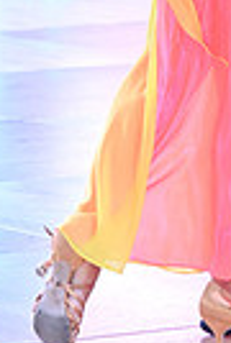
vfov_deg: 3.9
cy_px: -251
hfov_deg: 2.7
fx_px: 4960
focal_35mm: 518
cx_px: 314
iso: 3200
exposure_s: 1/400
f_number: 9
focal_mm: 120
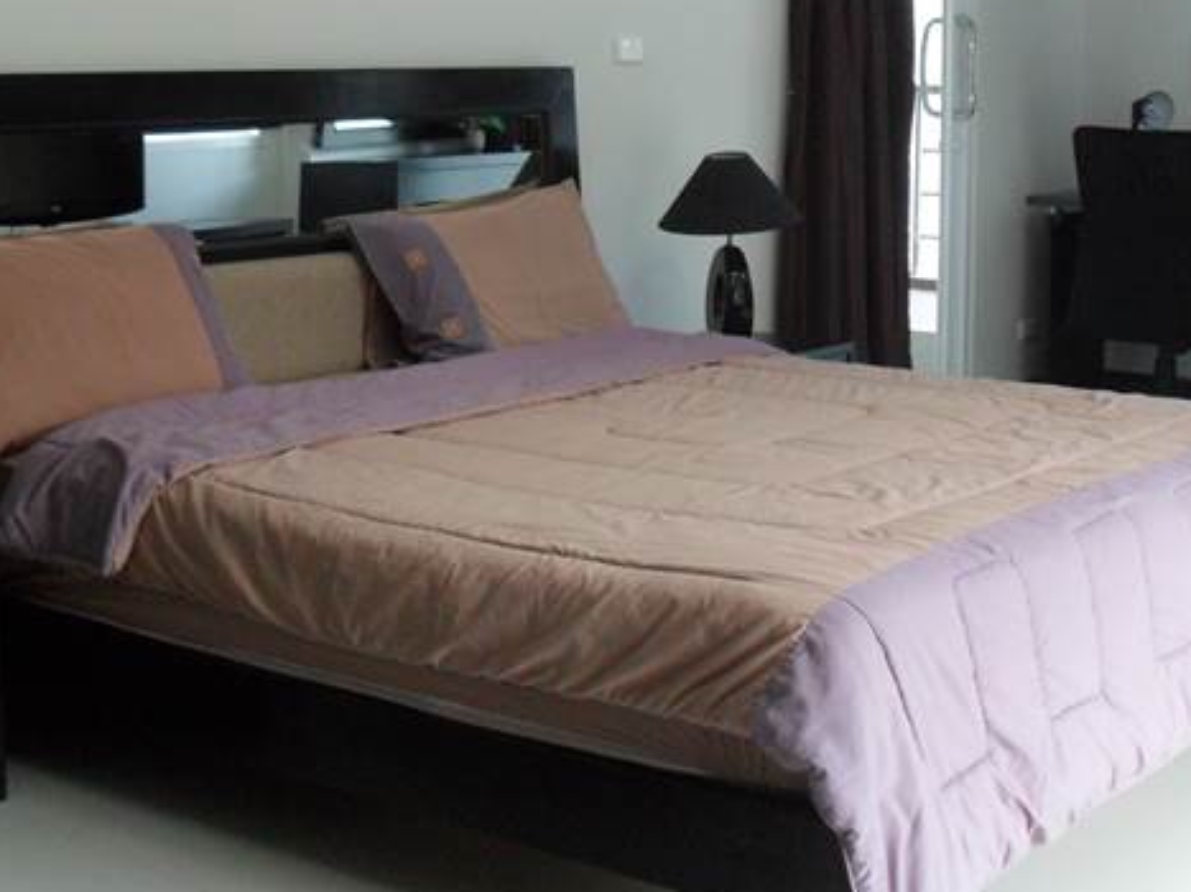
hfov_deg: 32.2
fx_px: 2064
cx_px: 561
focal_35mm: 60
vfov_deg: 24.2
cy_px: 247
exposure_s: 1/45
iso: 200
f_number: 3
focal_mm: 6.3
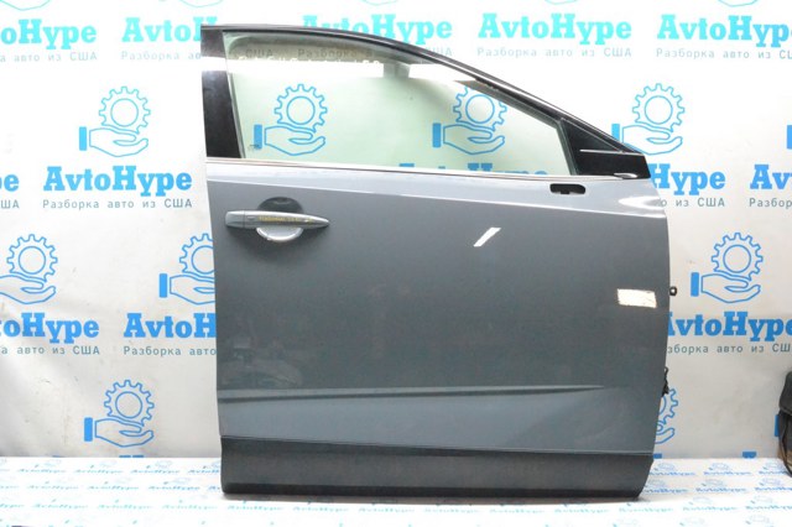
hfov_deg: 53.2
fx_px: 792
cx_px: 396
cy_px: 264
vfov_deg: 36.8
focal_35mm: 36
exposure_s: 1/50
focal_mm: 24
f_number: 13
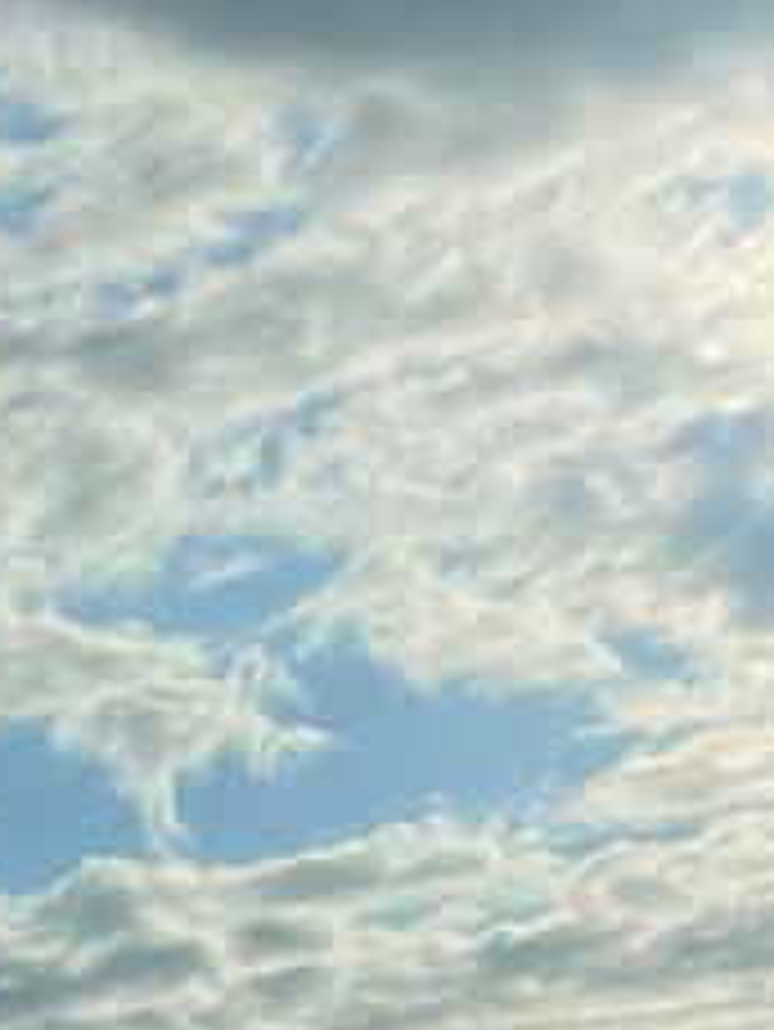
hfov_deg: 10.7
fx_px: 4051
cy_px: 2082
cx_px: -126
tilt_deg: -3.9
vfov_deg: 12.6
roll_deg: +4.5
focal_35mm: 136
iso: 32
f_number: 1.6
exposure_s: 1/4132
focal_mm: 4.2
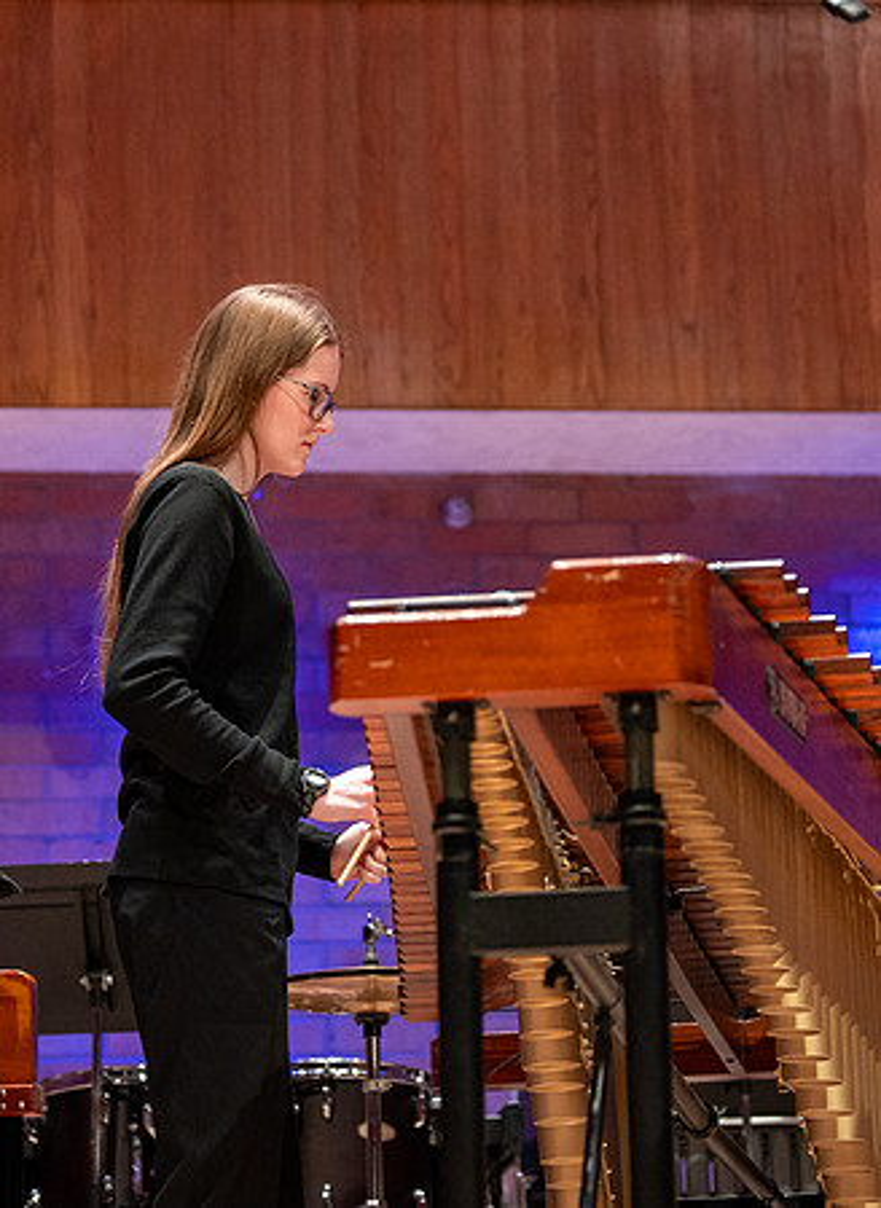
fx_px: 3762
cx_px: 437
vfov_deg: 18.2
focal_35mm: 109
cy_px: 417
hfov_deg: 13.4
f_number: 2.8
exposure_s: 1/320
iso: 2000
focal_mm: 57
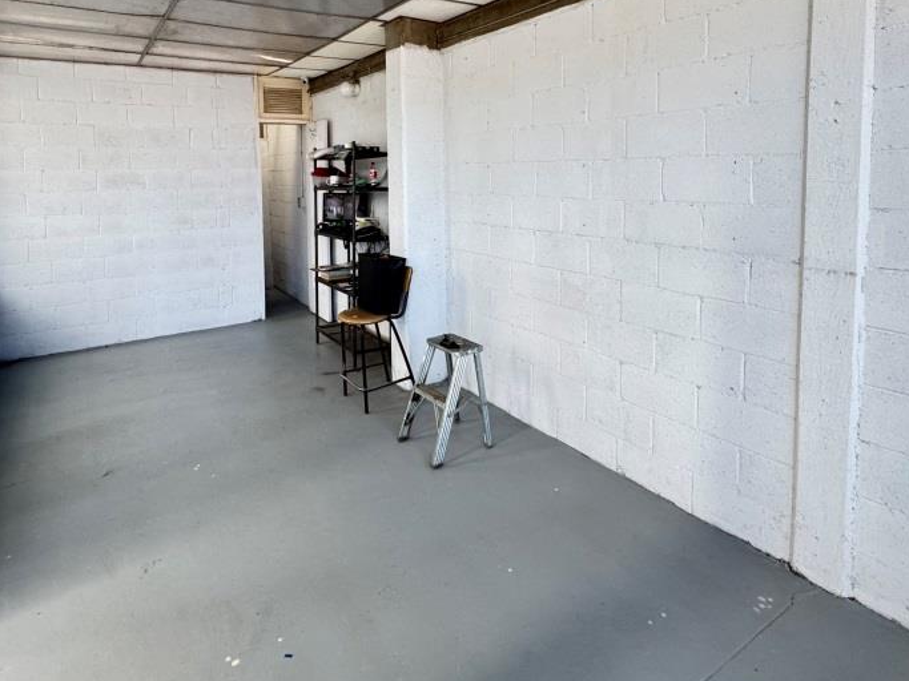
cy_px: 205
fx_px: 551
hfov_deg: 78.9
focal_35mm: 21
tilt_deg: -0.7
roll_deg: +3.0
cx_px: 423
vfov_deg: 61.2
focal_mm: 2.22
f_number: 2.2
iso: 160
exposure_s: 1/99
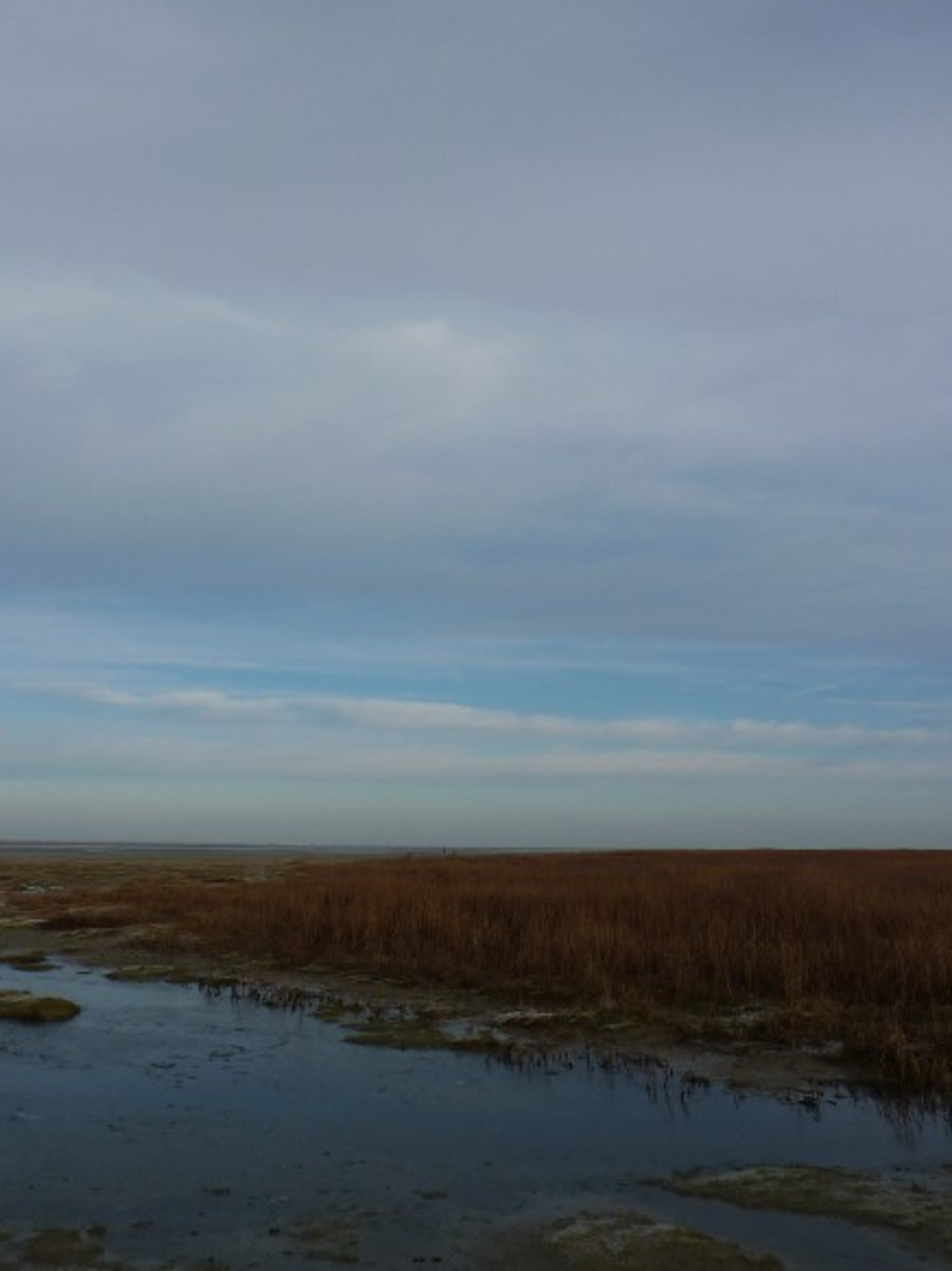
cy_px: 461
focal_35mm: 33
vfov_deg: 54.6
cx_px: 369
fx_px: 1211
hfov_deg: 42.7
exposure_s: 1/500
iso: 80
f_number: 5.6
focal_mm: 4.1
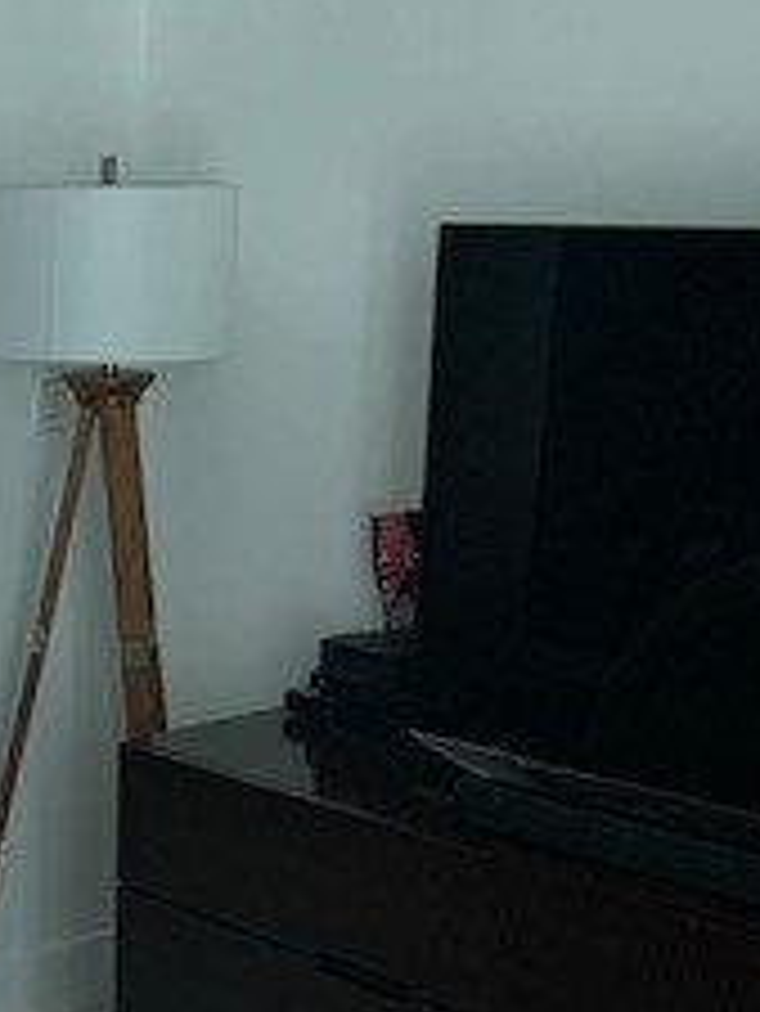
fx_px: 2164
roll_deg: +1.1
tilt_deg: -12.2
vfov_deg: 26.2
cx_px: -261
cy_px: 621
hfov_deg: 18.4
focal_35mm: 74
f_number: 1.8
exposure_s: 1/60
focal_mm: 4.25
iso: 160
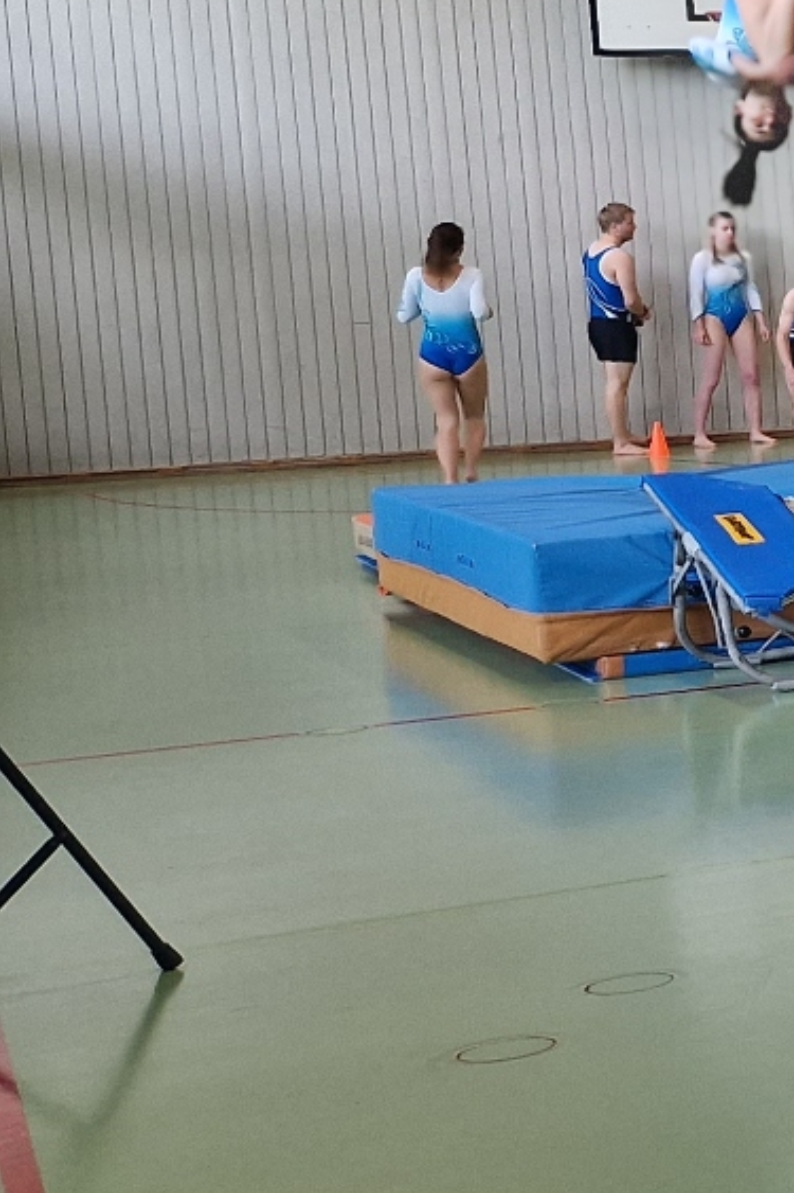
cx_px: 2166
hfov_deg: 11.5
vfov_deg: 23.4
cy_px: 485
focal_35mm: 87
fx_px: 2880
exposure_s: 1/100
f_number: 1.8
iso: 100
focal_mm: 5.4
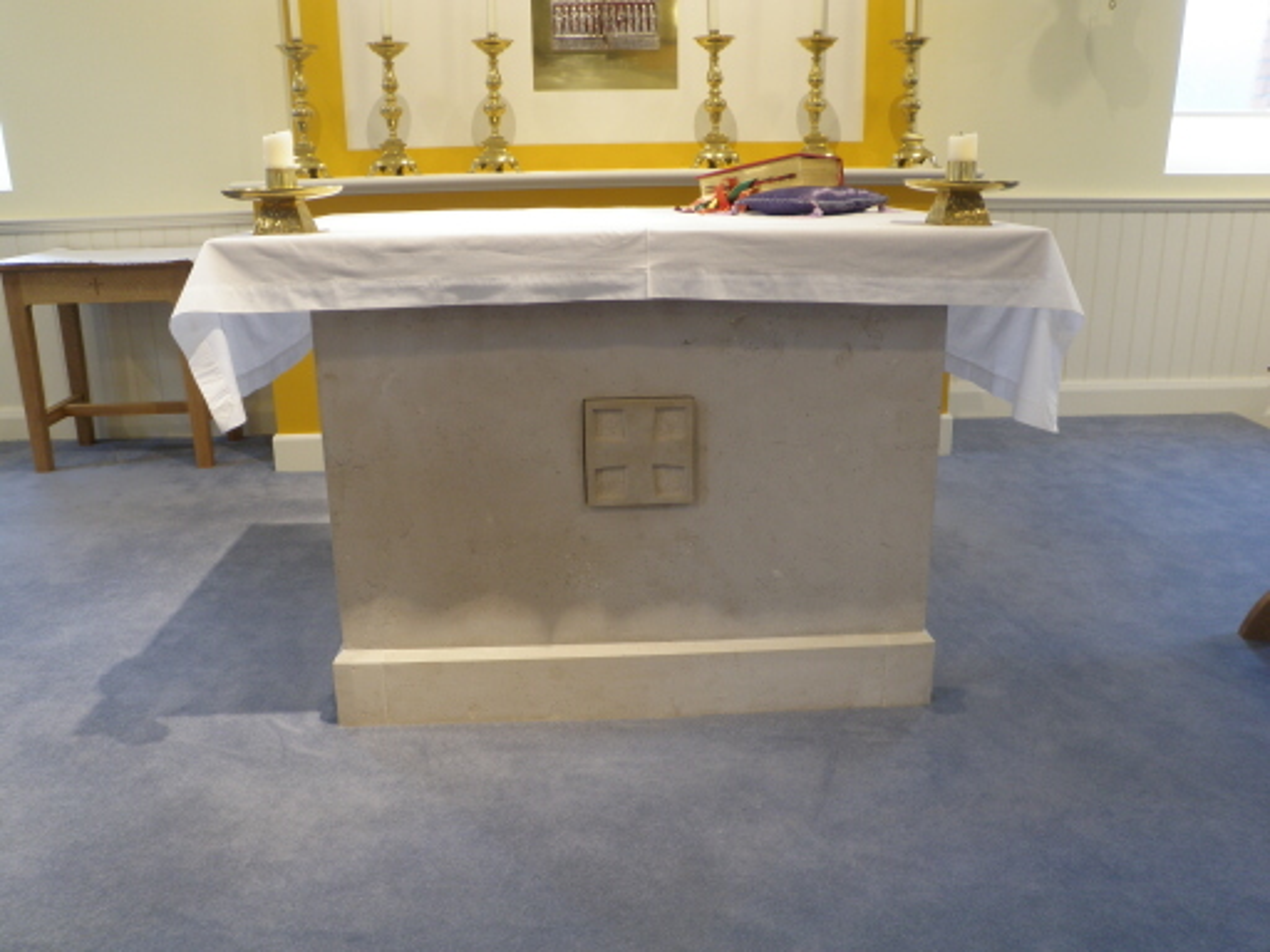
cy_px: 476
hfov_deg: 63.4
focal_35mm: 28
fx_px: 1027
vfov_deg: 49.7
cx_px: 635
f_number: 3.5
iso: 80
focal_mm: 5
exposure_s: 1/30
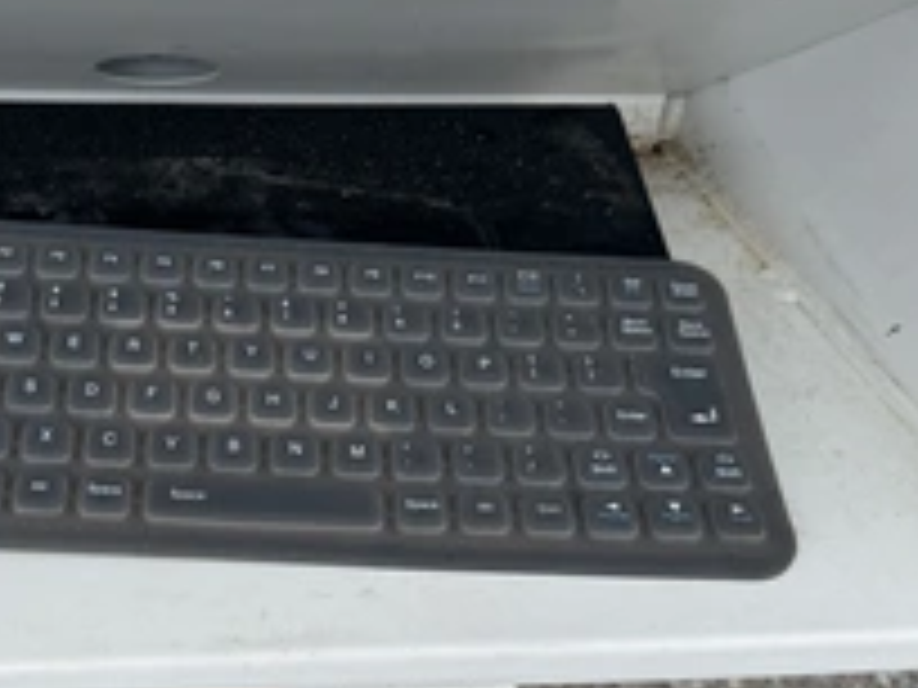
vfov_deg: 30.6
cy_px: 468
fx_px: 1246
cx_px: 225
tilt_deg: -52.9
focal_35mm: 47
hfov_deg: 39.3
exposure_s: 1/995
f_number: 1.78
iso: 80
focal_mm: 6.76
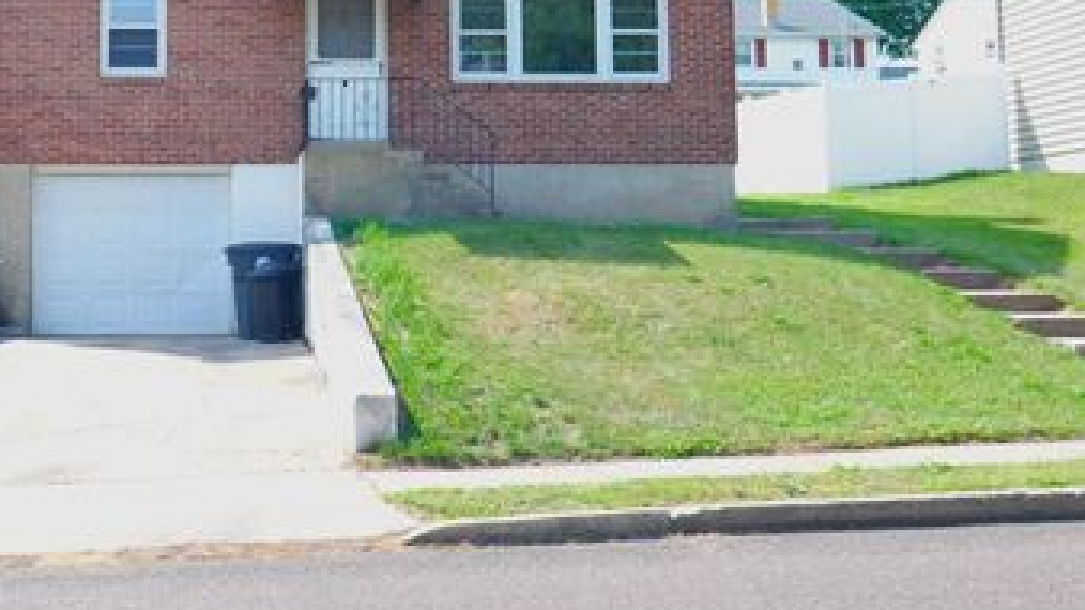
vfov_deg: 20.4
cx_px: 286
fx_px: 1668
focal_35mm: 58
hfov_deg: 35.3
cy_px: 75
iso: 200
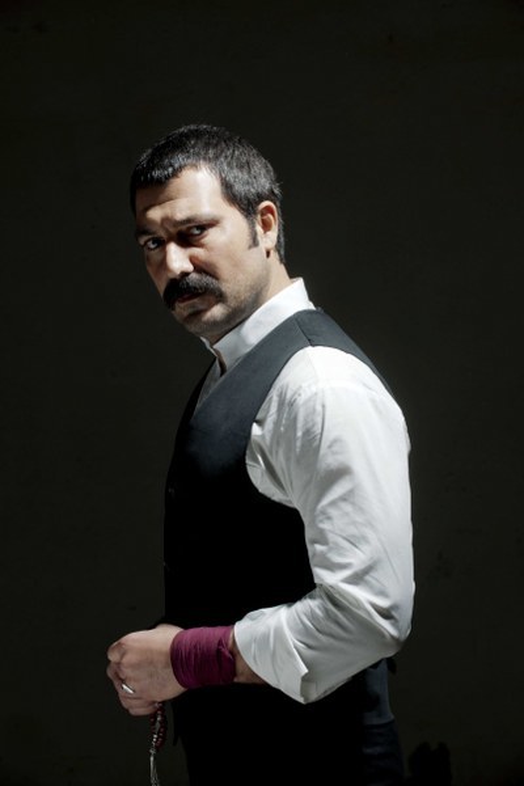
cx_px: 262
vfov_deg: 17.1
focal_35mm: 120
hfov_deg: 11.4
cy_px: 393
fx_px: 2620
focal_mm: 120
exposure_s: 1/100
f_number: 7.1
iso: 100
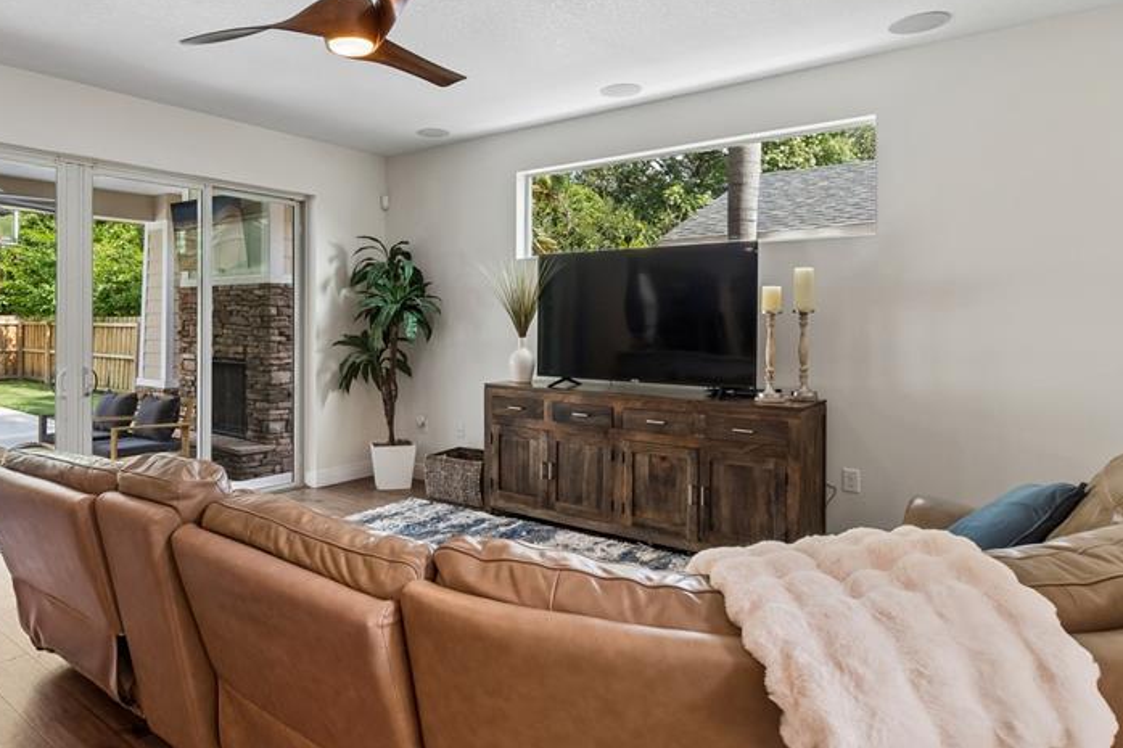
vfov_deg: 57.0
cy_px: 320
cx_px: 441
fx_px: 686
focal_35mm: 22
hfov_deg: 77.6
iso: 100
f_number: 7.1
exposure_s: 1/13
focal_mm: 10
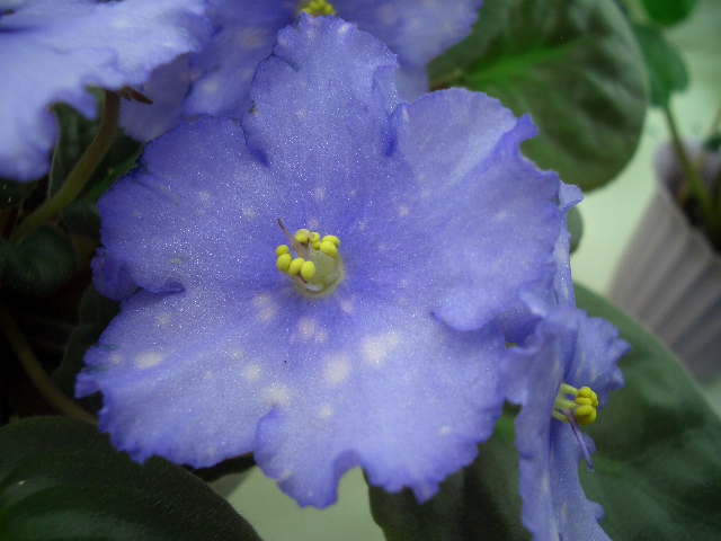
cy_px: 270
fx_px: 729
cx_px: 360
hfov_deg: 52.6
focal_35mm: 35
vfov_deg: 40.7
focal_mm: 5.8
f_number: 2.6
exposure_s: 1/60
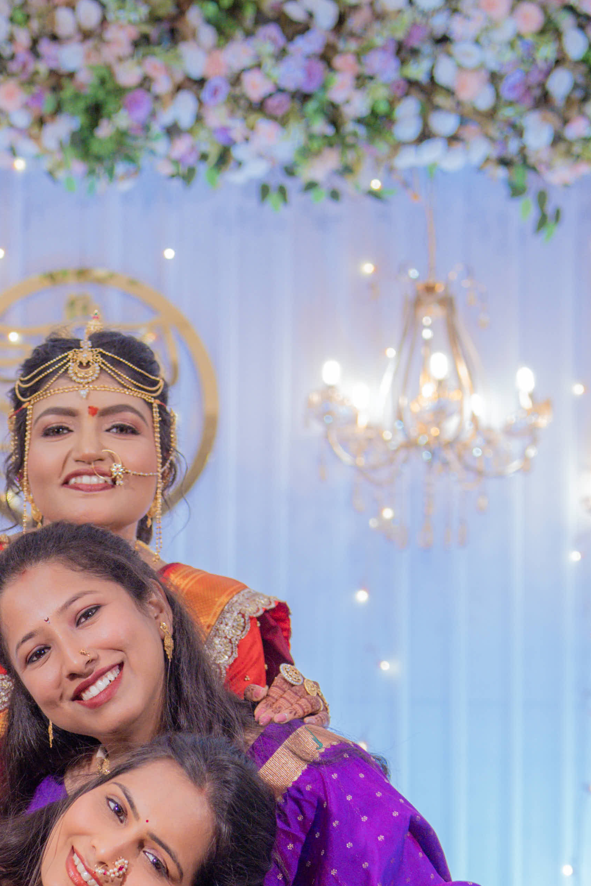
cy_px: 1084
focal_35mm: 96
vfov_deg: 19.9
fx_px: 2364
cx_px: 57
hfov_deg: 14.1
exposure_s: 1/800
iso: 800
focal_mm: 35
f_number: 2.8
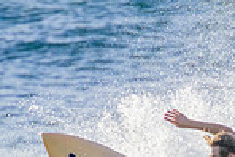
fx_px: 20478
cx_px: 232
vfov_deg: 0.4
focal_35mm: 3134
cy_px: 261
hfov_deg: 0.7
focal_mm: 800
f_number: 11
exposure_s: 1/2000
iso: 1800
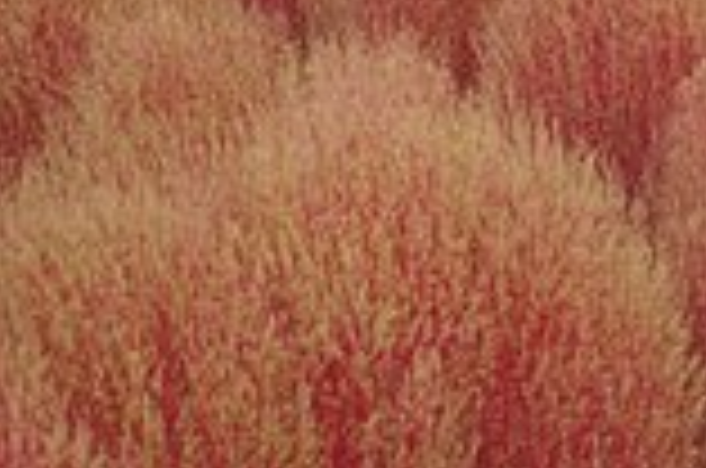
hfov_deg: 11.8
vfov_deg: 8.2
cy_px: -38
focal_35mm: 166
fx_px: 3249
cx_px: 1070
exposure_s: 1/400
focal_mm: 34
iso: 100
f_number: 3.5
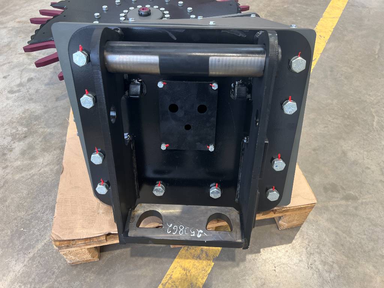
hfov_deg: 67.3
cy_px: 144
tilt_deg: -48.7
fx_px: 288
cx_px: 192
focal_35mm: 26
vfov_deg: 53.1
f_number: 1.5
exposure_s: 1/121
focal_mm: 5.7
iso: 125
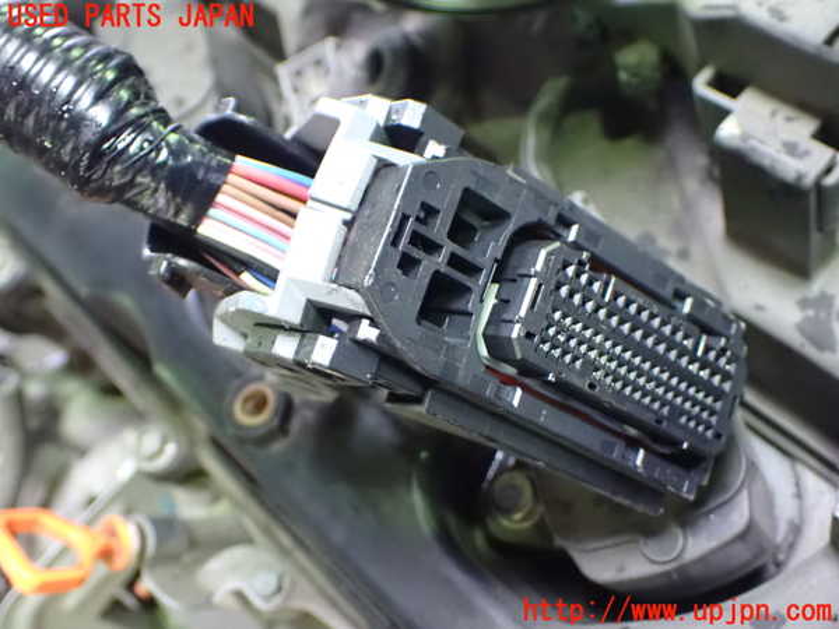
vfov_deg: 32.9
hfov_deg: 42.9
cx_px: 420
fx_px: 1066
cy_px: 314
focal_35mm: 44
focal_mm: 7.84
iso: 1600
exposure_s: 1/30
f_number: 2.9
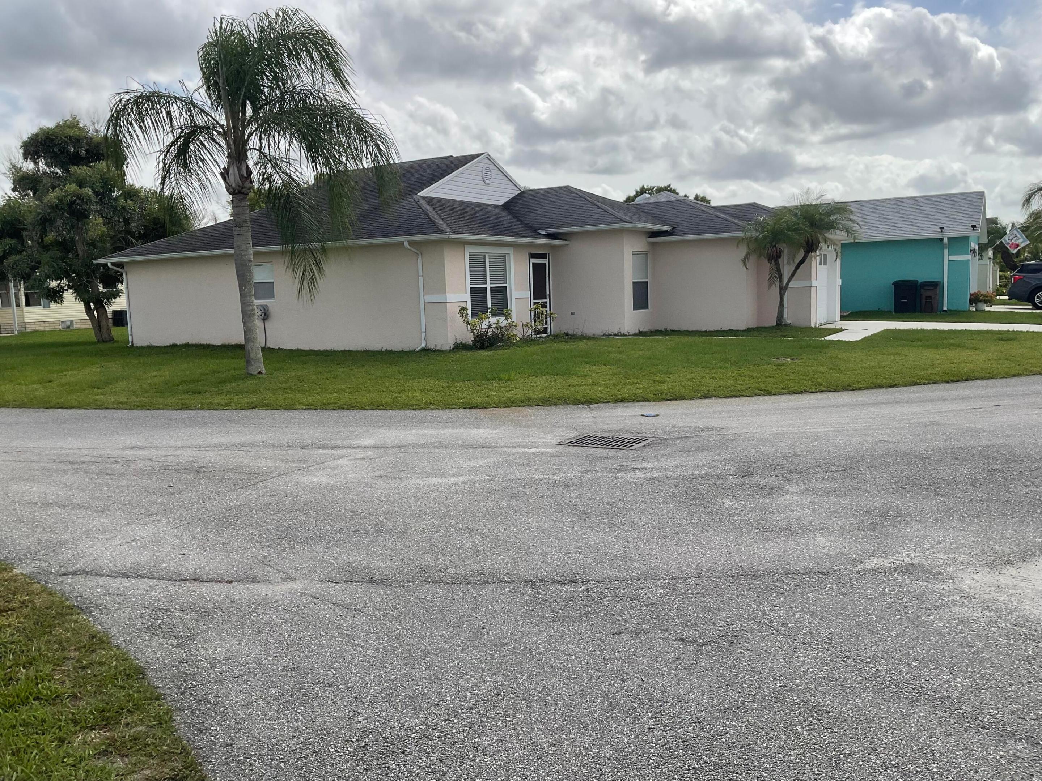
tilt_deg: -7.1
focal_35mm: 29
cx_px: 521
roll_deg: +1.9
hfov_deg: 61.7
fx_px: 873
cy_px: 390
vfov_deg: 48.2
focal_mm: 3
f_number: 1.8
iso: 16
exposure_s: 1/2667
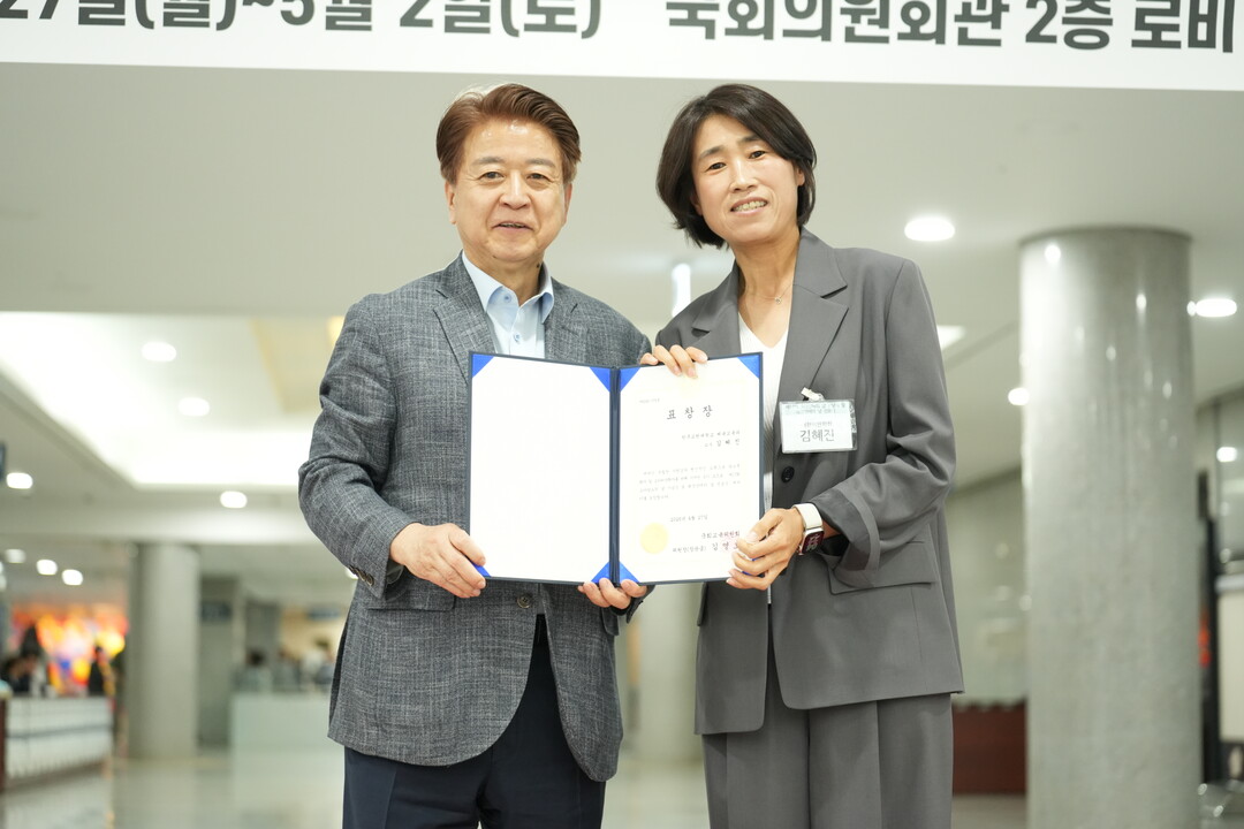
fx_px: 2419
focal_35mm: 70
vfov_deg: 19.5
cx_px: 622
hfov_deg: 28.8
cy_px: 414
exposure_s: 1/400
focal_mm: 70
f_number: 2.8
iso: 3200
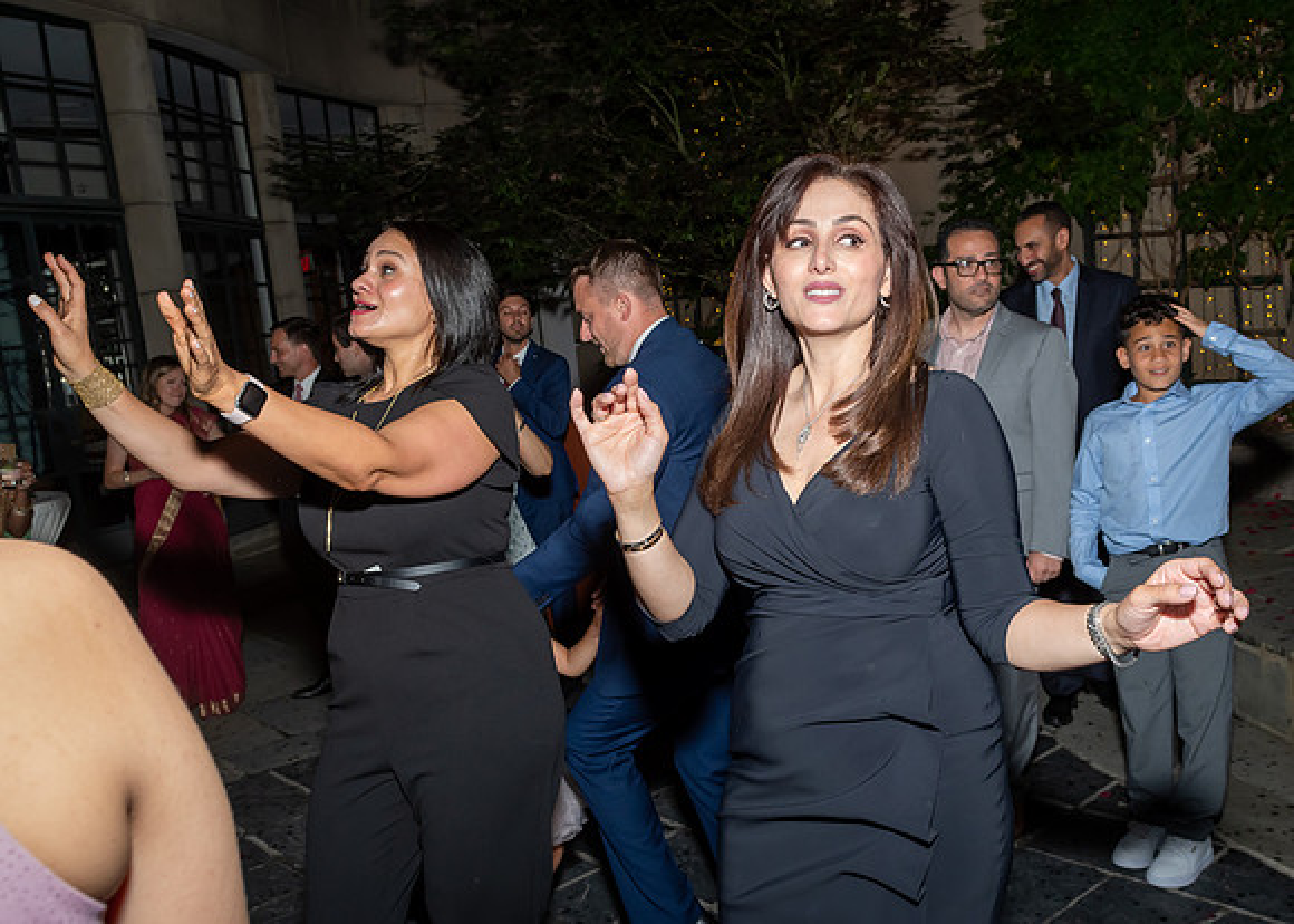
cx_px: 701
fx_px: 1180
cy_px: 497
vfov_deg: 42.7
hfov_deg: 57.4
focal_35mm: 32
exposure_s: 1/250
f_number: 5.6
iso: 500
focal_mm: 17
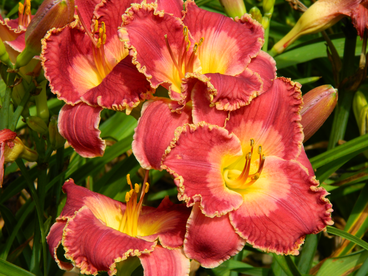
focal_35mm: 150
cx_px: 184
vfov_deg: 9.9
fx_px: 1595
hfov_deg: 13.2
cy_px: 138
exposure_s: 1/400
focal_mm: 27
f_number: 4.9
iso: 80
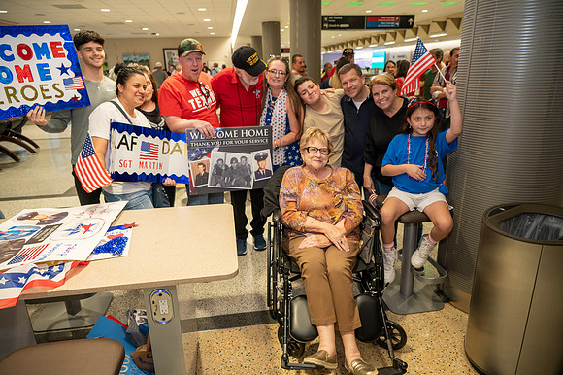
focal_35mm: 24
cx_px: 282
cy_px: 188
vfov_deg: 53.1
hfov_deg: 73.8
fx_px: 375
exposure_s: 1/60
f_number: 4.5
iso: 1000
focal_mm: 24
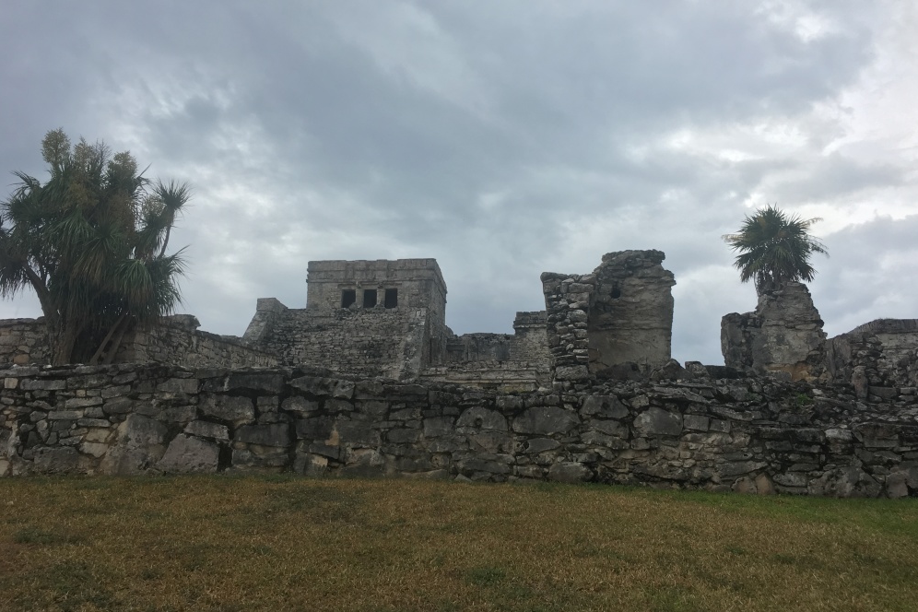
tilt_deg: +15.4
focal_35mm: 31
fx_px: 790
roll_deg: -1.4
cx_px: 470
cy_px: 280
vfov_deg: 42.3
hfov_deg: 60.3
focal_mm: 4.15
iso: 25
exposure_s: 1/1083
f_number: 2.2
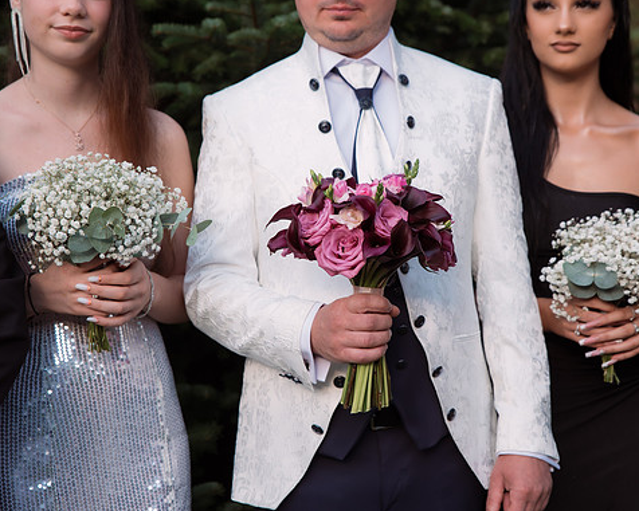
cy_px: 253
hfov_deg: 23.8
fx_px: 1513
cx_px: 369
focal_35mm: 80
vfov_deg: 19.2
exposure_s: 1/320
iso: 320
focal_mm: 70
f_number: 3.5
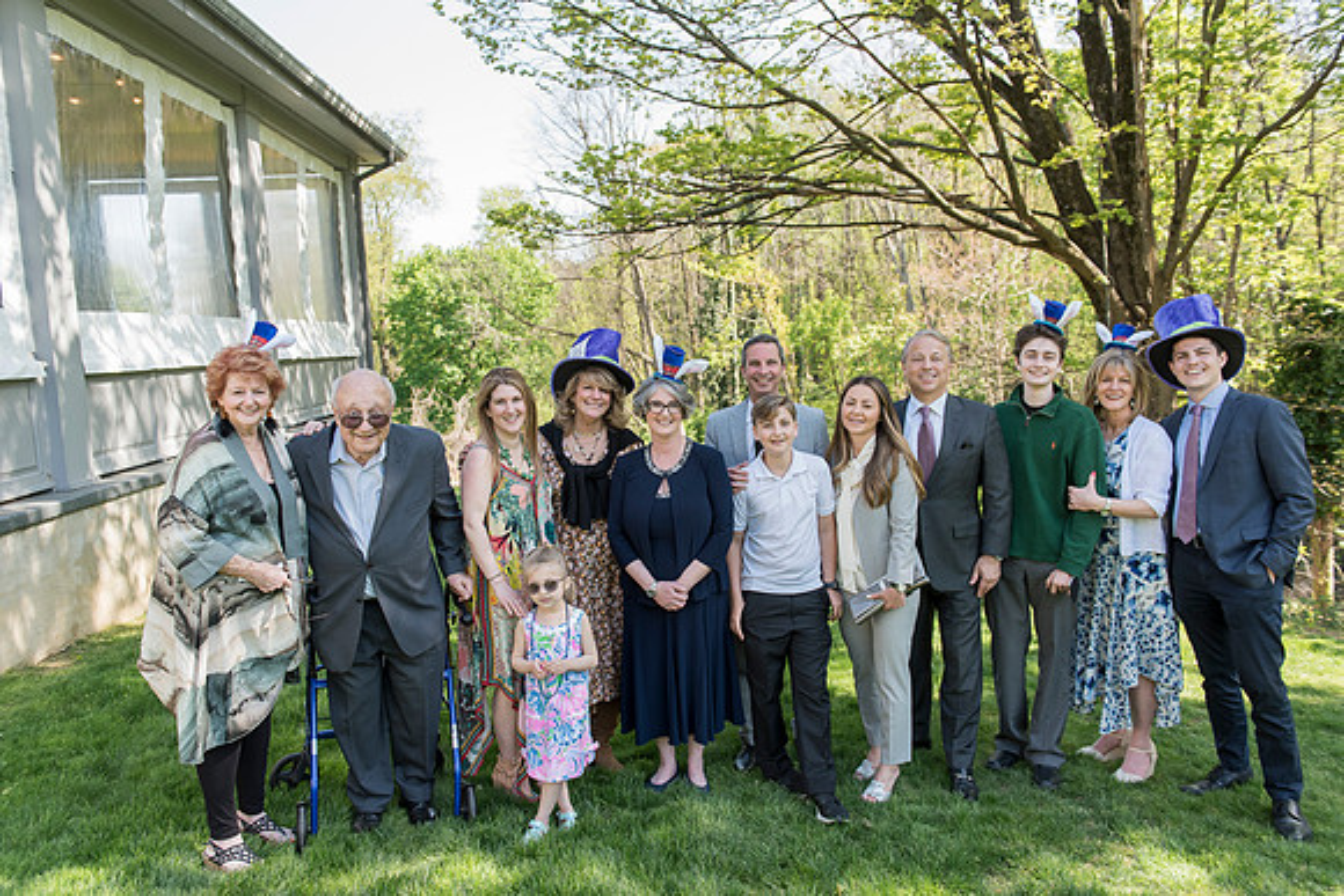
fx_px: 1008
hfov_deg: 67.4
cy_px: 448
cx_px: 672
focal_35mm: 27
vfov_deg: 48.0
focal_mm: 27
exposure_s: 1/500
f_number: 4
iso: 400
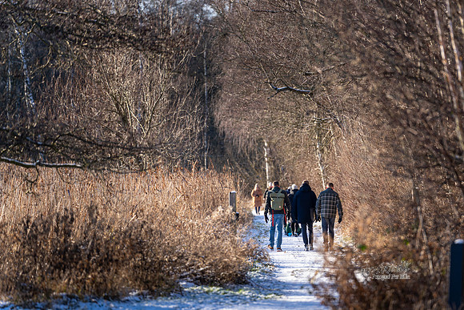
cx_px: 266
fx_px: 2972
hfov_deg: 8.9
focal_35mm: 231
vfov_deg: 6.0
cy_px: 139
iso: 160
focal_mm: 200
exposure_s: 1/640
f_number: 2.8
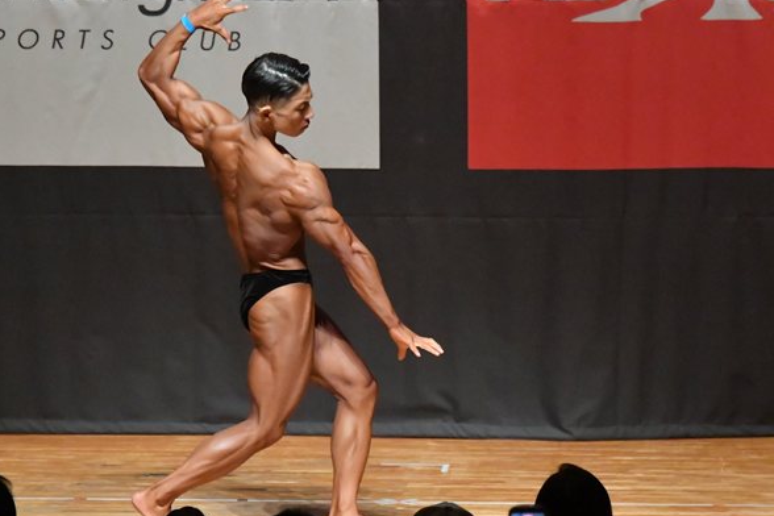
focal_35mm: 336
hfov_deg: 6.1
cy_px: 272
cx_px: 315
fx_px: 7223
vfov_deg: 4.1
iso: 12800
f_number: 5.6
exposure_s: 1/400
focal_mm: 170
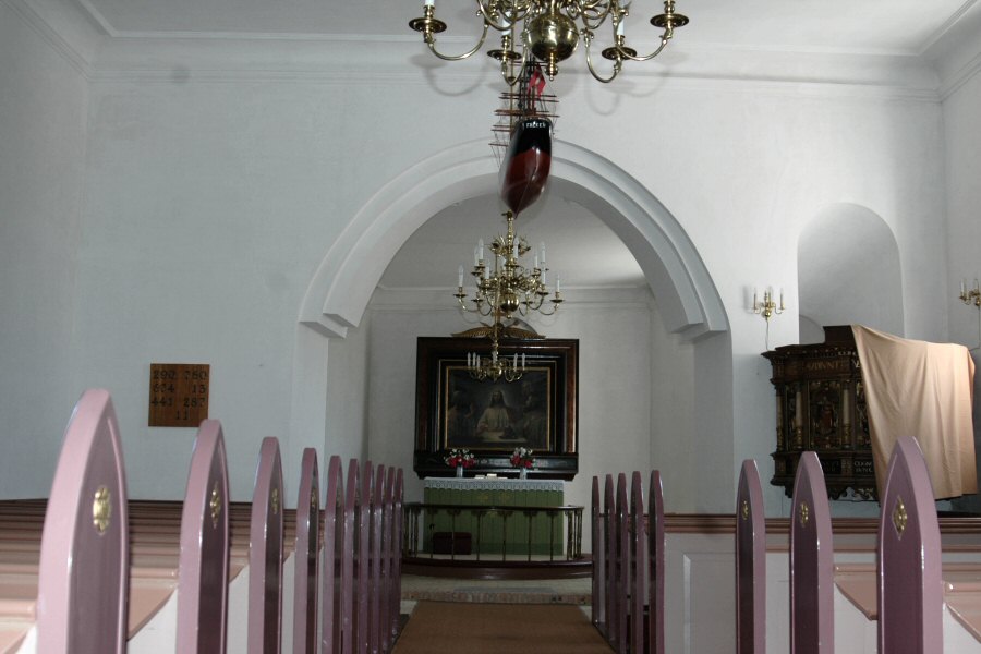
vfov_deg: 31.9
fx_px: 1144
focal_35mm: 42
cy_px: 327
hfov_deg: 46.4
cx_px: 490
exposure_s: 1/100
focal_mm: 28
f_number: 5
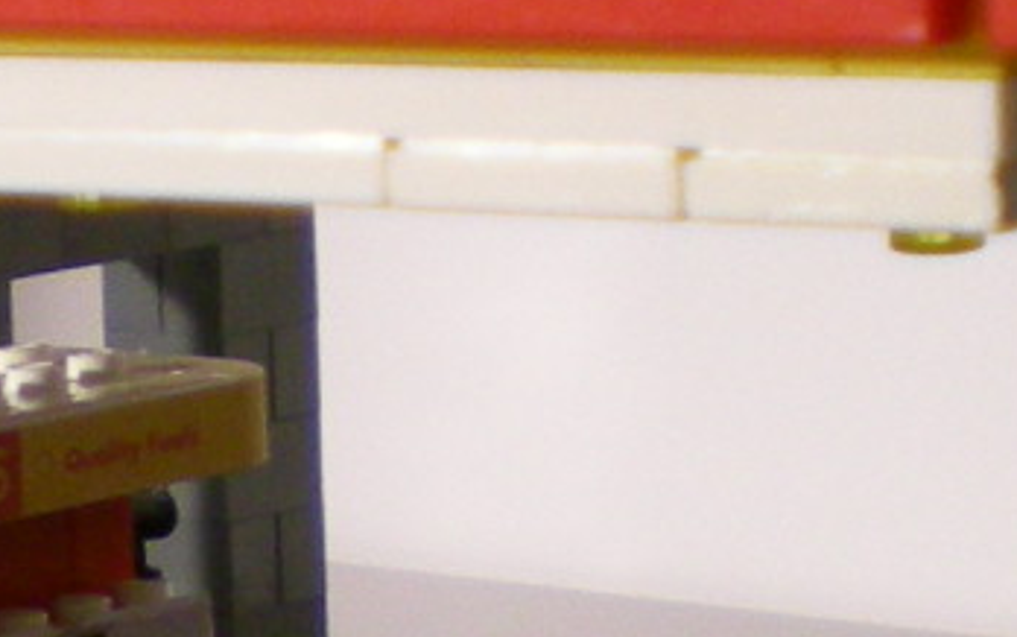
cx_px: 123
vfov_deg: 5.5
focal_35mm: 237
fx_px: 6573
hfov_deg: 8.8
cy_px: 427
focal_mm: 6.3
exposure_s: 1/59.8
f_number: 3.1
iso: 111
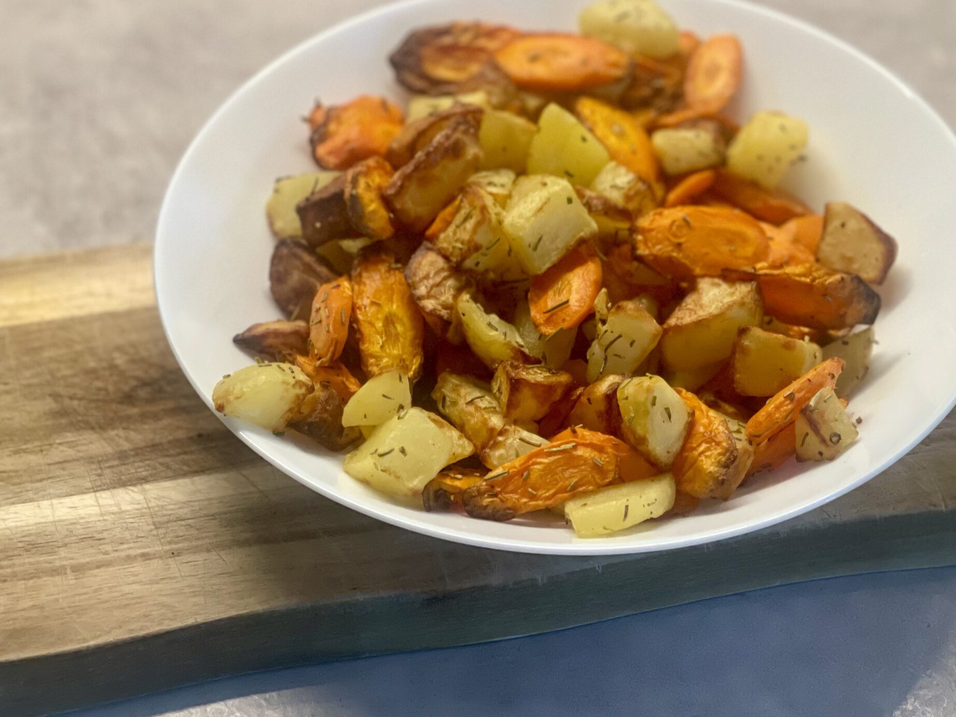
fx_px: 2458
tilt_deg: -43.6
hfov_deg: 21.9
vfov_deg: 16.6
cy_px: 285
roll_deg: -1.9
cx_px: 610
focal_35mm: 89
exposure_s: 1/91
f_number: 2.2
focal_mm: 7.5
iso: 250
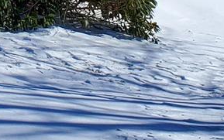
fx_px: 1191
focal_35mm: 195
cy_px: -336
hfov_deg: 10.5
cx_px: -58
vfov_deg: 6.0
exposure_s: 1/3248
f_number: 2.4
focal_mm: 4.3
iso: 50
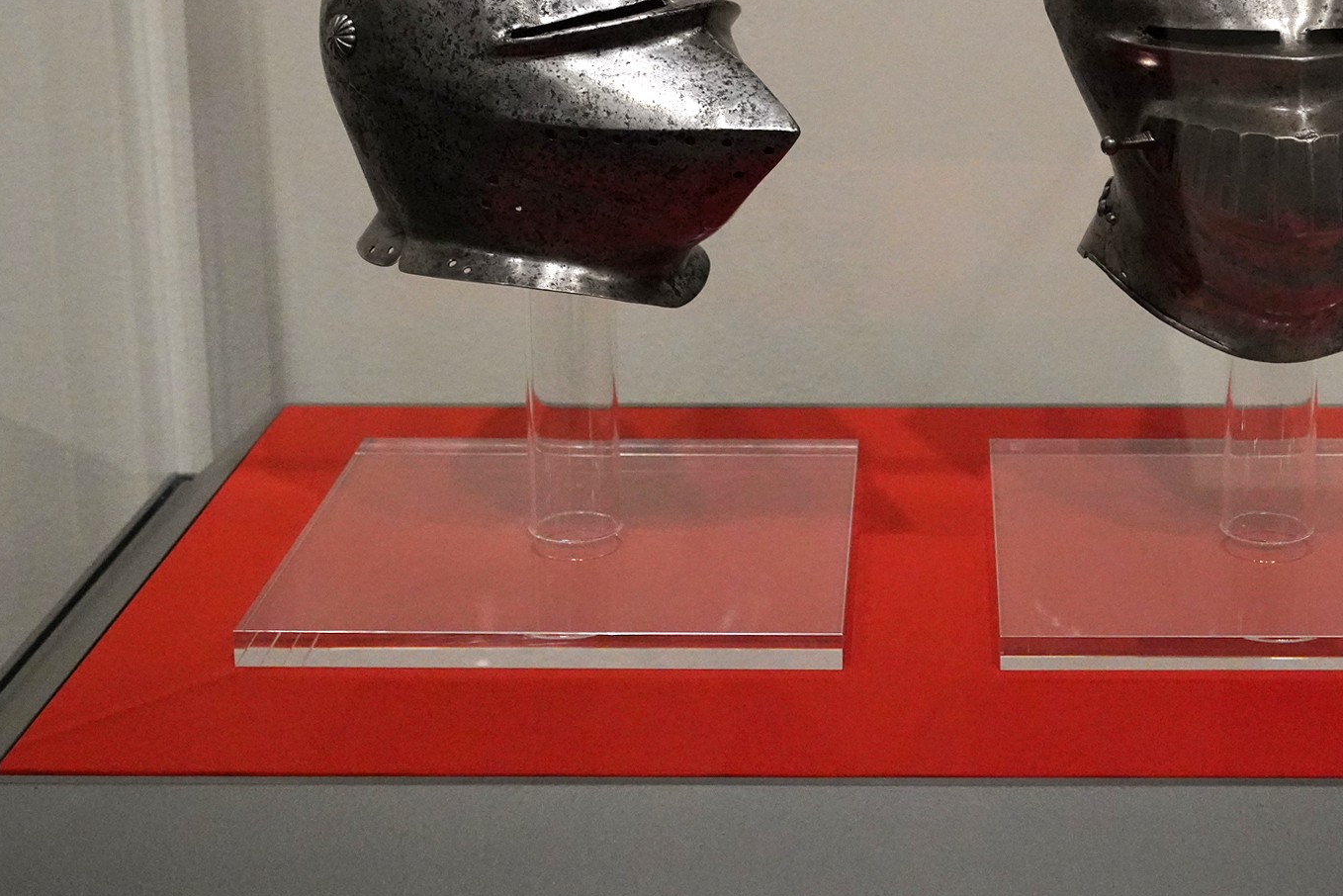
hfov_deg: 37.0
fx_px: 1977
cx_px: 924
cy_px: 245
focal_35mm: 53
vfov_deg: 25.3
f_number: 5.6
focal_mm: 36
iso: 8000
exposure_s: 1/100
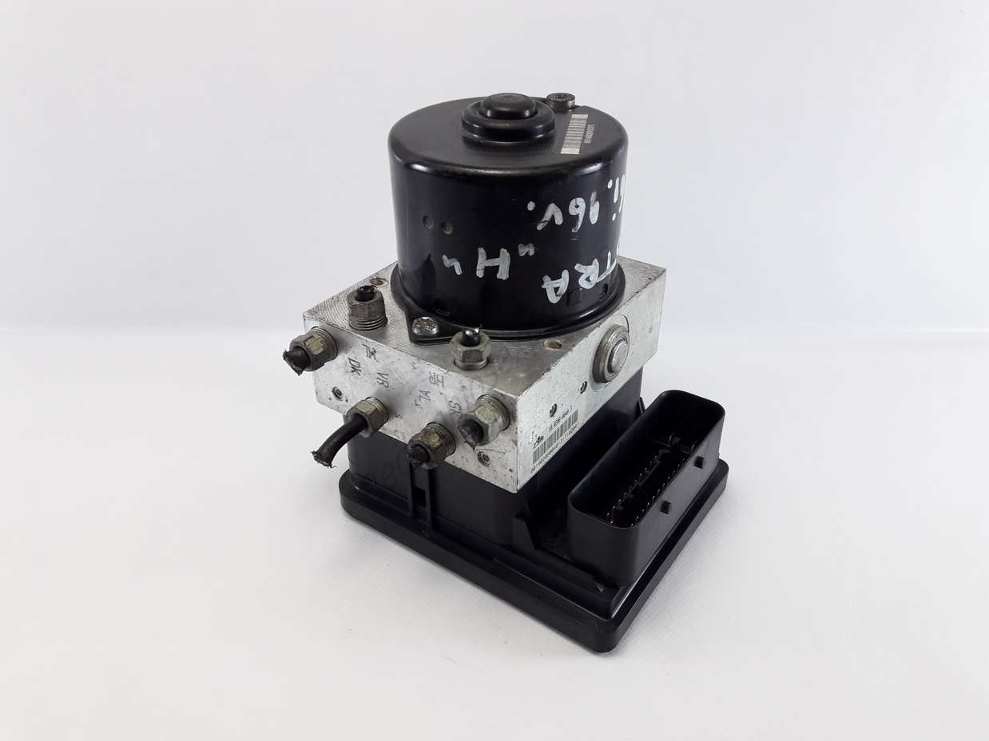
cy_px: 370
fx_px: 800
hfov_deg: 63.5
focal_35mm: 28
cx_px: 494
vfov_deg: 49.7
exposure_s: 1/50
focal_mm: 3.7
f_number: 1.9
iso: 50
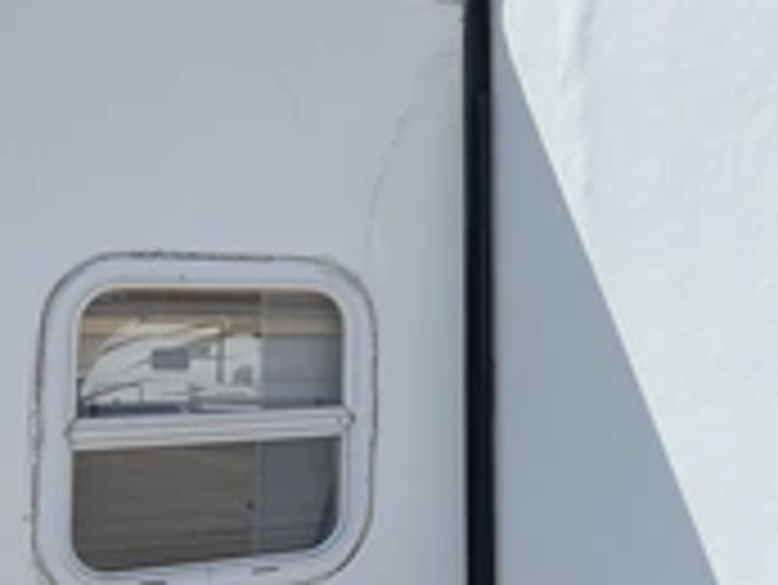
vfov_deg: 21.8
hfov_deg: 26.7
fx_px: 1507
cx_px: 845
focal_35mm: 67
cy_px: 166
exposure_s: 1/1786
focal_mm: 3
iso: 25
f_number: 1.8
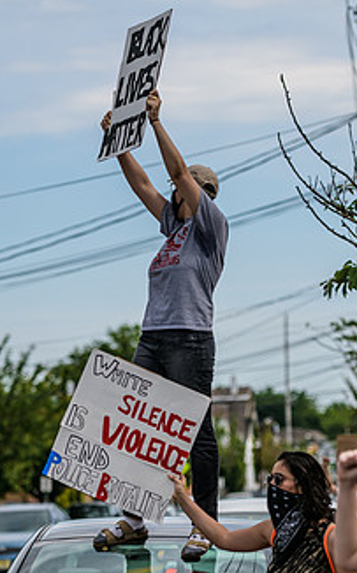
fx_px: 2966
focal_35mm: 190
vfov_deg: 11.0
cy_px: 326
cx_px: 132
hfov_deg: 6.9
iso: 200
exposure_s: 1/5000
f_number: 3.2
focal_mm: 100
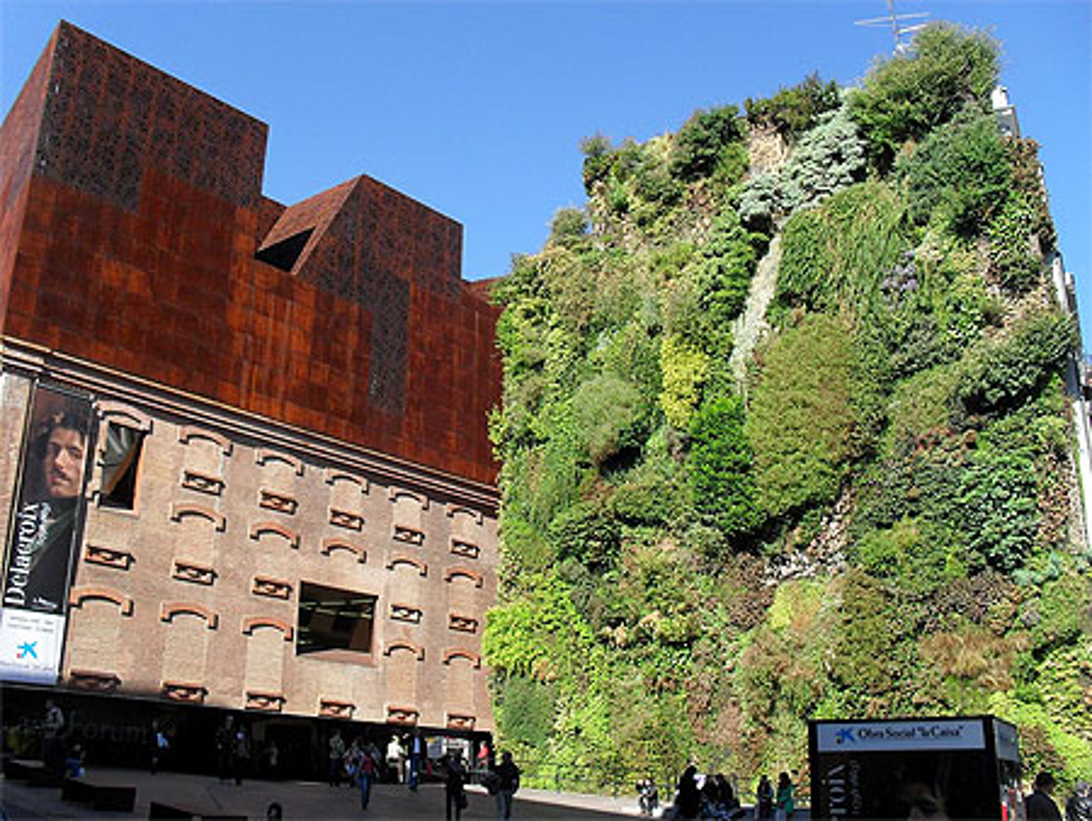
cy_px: 410
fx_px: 1105
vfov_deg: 40.7
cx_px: 546
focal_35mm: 35
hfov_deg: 52.6
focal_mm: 6.3
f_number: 8.4
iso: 100
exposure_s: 1/90
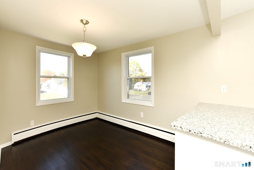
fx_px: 99
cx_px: 127
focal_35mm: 14
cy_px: 85
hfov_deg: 104.2
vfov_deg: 81.3
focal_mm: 14
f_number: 8
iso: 400
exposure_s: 1/125
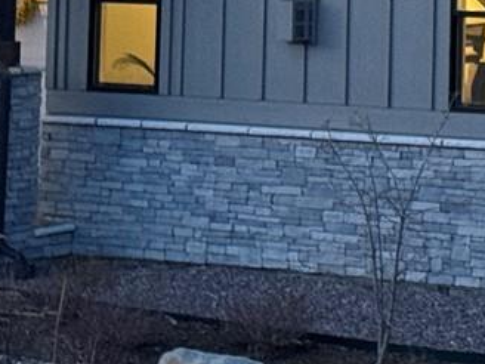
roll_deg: -1.1
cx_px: 735
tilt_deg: +3.6
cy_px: -402
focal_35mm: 234
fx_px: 3279
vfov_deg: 6.2
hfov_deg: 8.3
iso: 200
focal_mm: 6.76
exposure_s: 1/40
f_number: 1.78
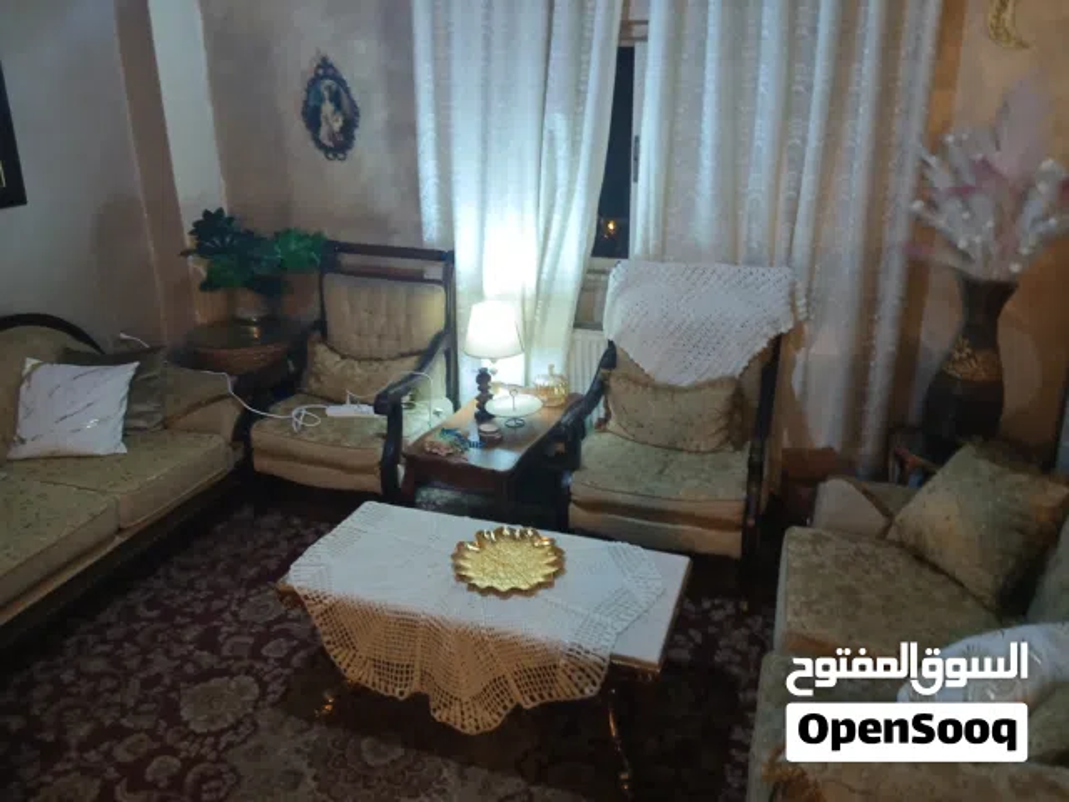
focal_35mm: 26
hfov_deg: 67.3
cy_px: 401
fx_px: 803
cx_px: 534
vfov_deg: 53.1
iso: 250
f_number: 1.8
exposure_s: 1/25
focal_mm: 3.98
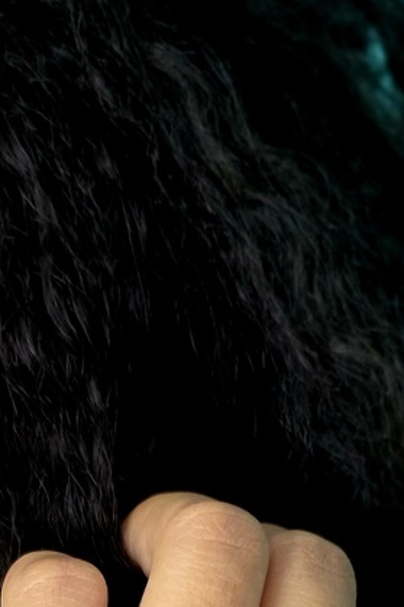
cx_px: 38
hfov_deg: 17.2
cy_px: 906
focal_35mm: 78
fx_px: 1314
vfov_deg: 21.8
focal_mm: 6.3
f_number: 1.7
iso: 800
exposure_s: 1/120
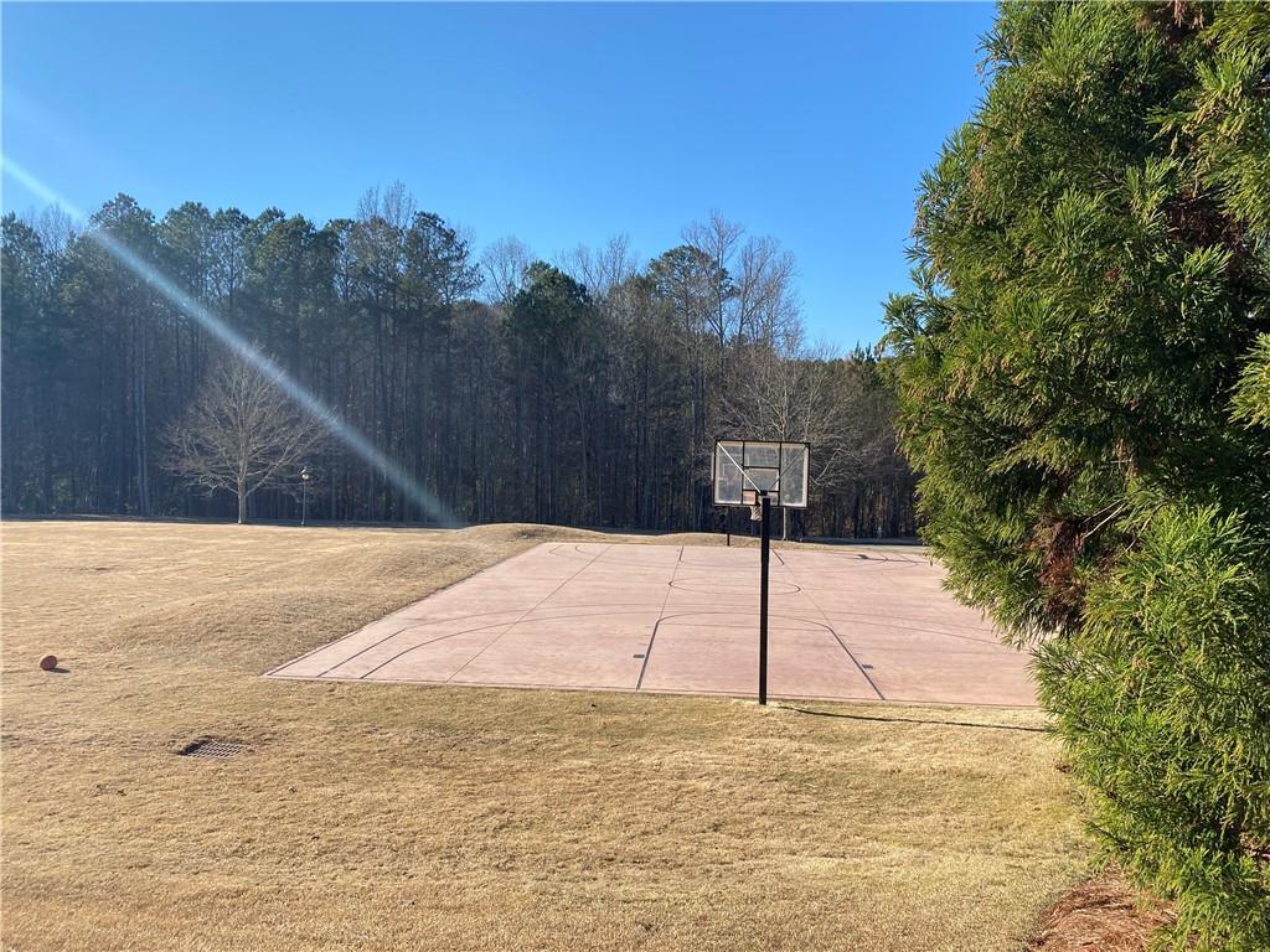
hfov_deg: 67.3
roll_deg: -1.3
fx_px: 954
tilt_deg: +0.2
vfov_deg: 53.1
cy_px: 476
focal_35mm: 26
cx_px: 635
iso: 32
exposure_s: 1/2141
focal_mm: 4.25
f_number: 1.8
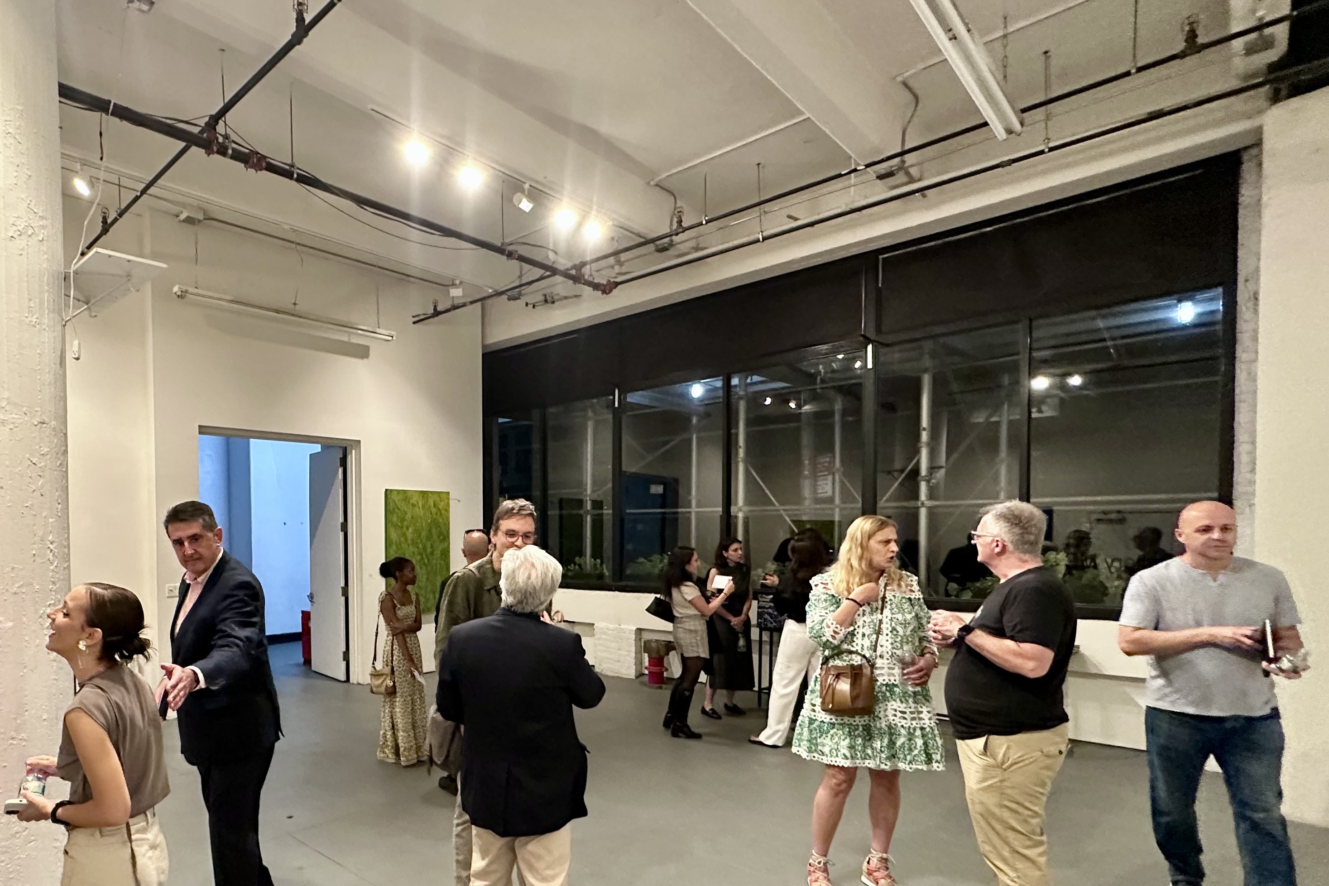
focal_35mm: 20
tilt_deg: -3.0
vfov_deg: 61.1
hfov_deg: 80.9
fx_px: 738
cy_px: 555
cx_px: 432
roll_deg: -0.2
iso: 500
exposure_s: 1/60
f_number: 2.2
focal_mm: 2.22
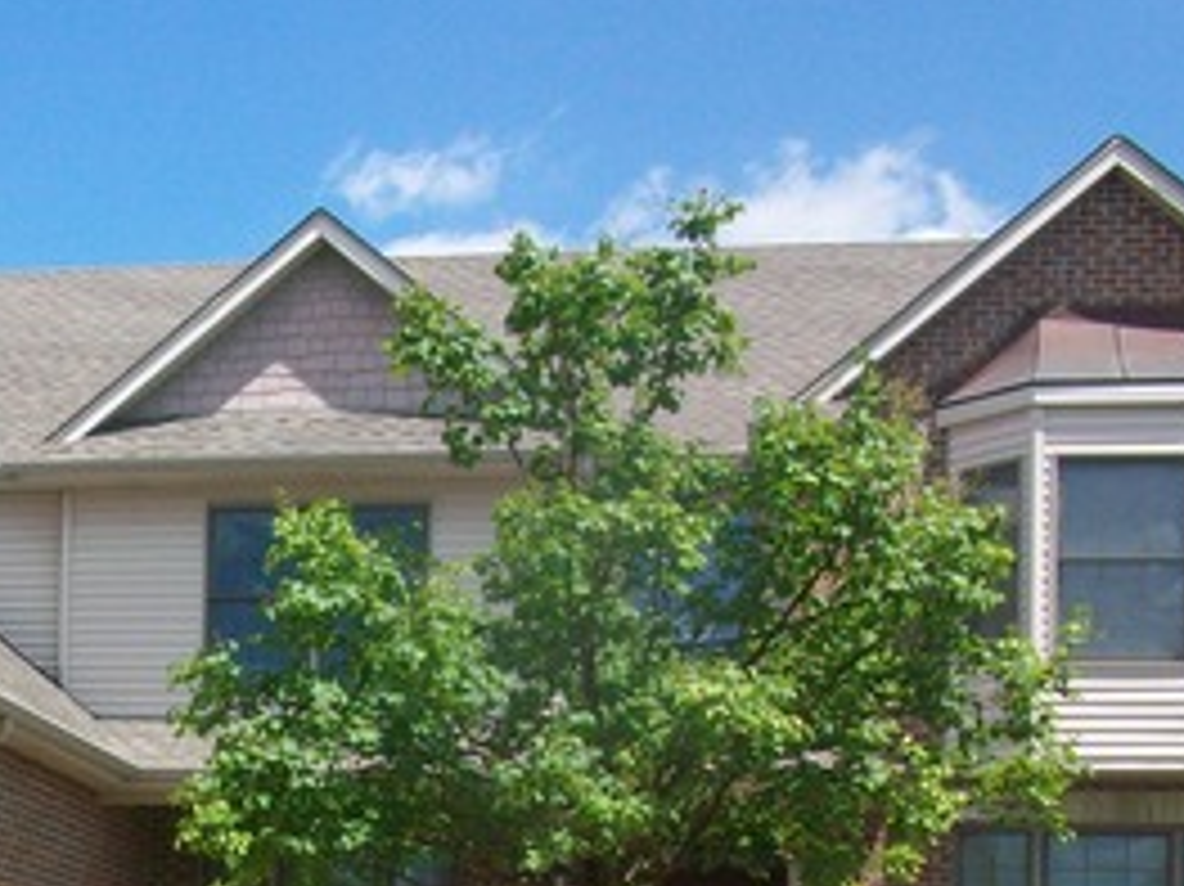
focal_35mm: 78
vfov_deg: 18.2
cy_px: 976
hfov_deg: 24.1
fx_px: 2667
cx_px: 59
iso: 64
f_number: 5.5
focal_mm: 5.7
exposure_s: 1/250
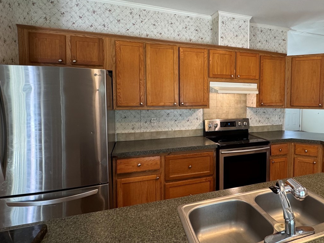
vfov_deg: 61.0
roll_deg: -1.2
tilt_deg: -4.7
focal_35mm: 22
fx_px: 206
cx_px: 216
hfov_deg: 74.0
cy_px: 110
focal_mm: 2.22
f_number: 2.2
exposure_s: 1/60
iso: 250
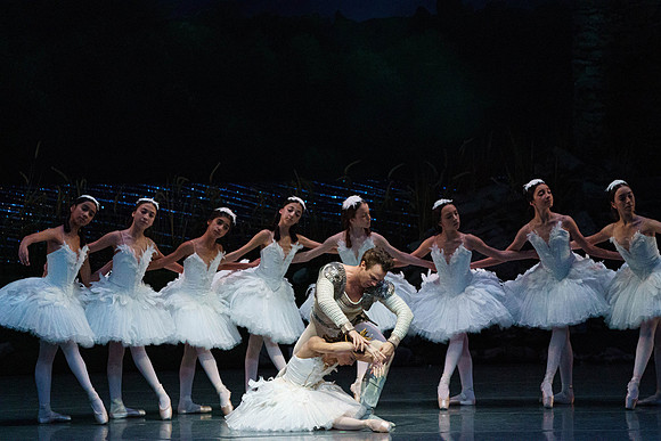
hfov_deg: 6.3
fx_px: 6005
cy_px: 220
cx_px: 330
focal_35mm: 327
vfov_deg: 4.2
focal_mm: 327
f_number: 5.6
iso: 8000
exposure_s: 1/320
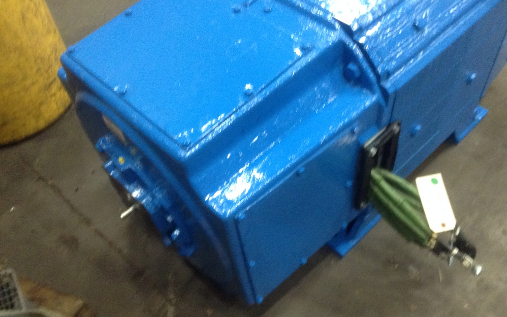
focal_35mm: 35
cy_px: 178
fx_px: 484
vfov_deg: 36.2
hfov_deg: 55.3
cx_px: 254
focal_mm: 3.3
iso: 320
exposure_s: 1/15
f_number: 2.4
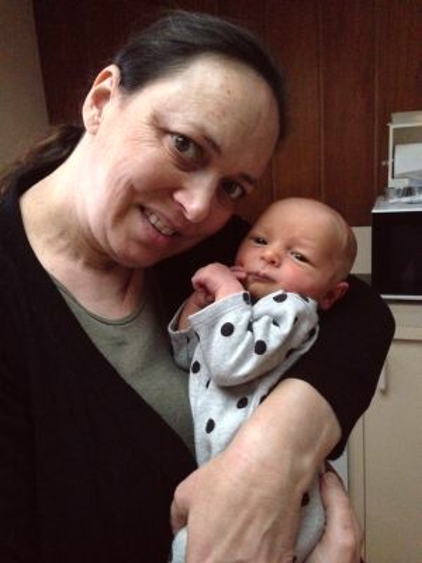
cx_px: 211
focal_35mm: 33
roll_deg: +4.8
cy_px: 282
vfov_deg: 55.4
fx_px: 536
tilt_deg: -12.7
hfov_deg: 42.9
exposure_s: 1/15
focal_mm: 4.12
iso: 800
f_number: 2.4
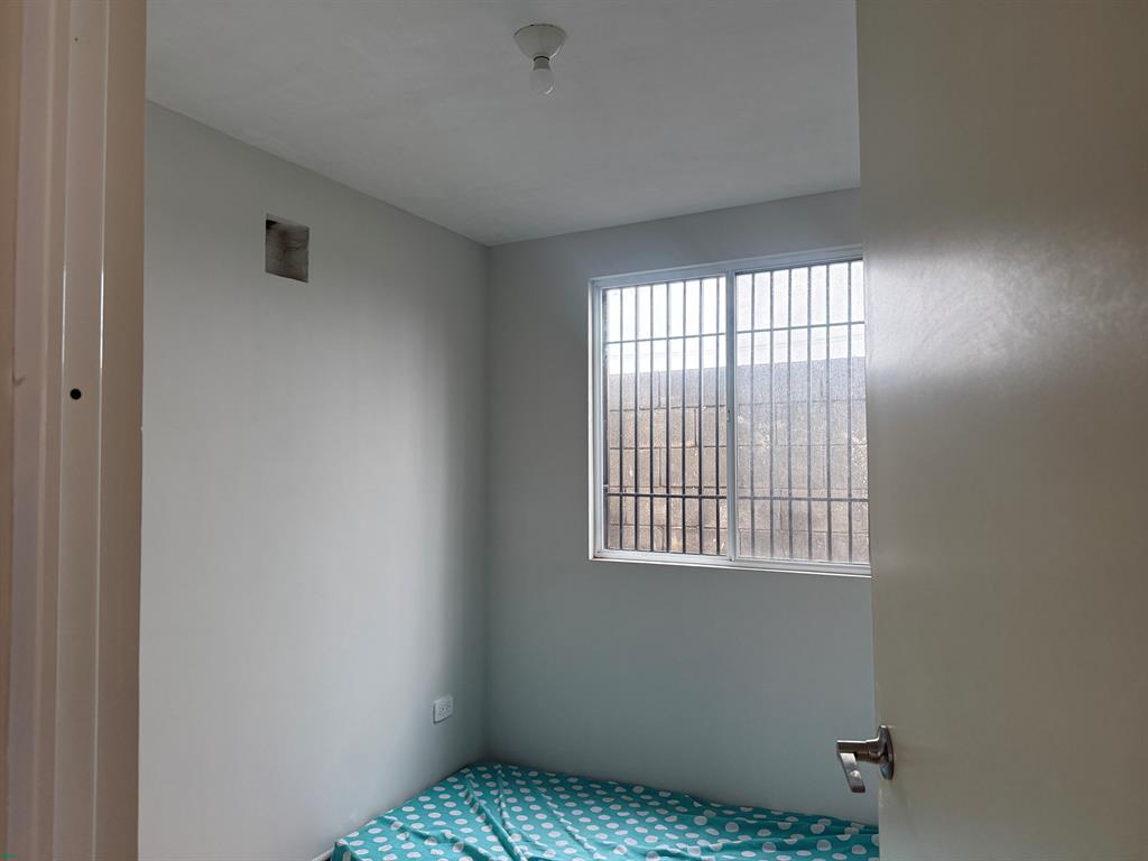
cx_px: 574
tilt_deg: +2.9
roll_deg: +0.0
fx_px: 796
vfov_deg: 56.8
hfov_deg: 71.6
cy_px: 430
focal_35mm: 24
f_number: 1.78
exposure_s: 1/235
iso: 160
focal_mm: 6.76
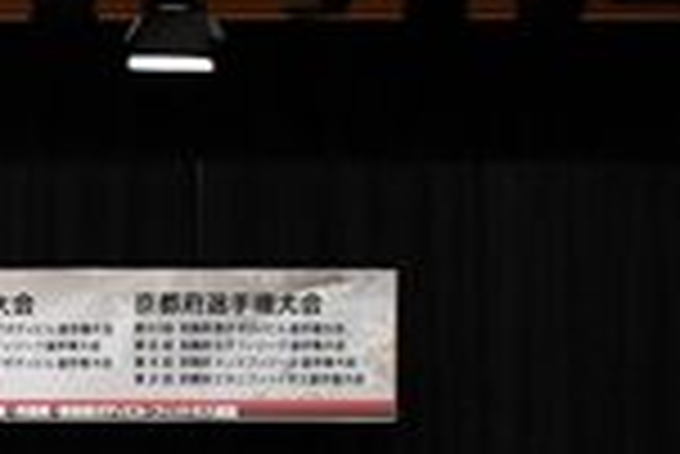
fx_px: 4065
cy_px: 733
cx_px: -209
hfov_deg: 9.4
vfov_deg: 6.3
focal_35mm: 215
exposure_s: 1/400
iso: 5000
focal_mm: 28
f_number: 5.6
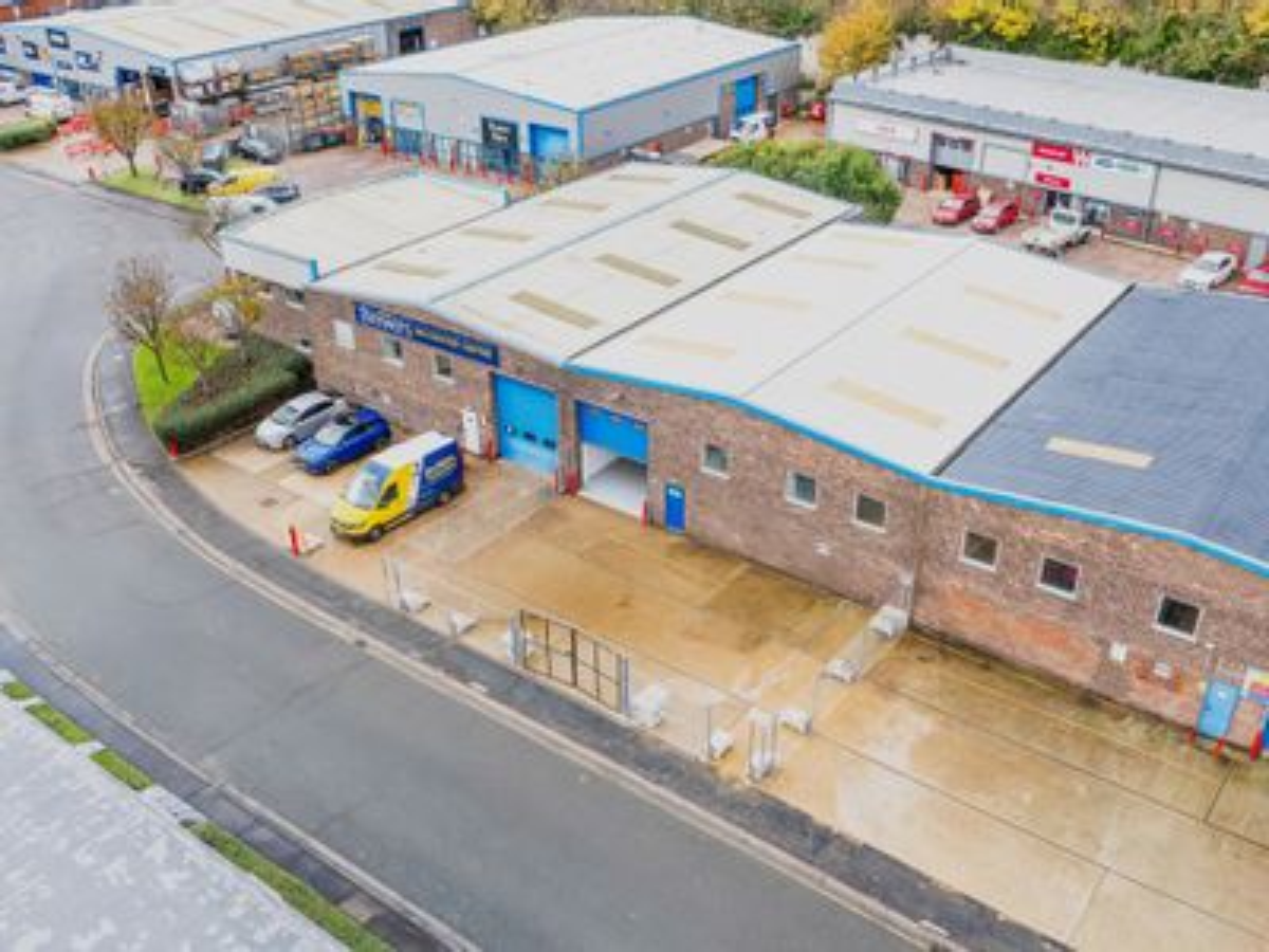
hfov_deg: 71.6
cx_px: 634
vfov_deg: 56.8
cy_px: 476
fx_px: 880
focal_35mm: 24
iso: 120
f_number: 2.8
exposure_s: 1/1600
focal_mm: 12.29
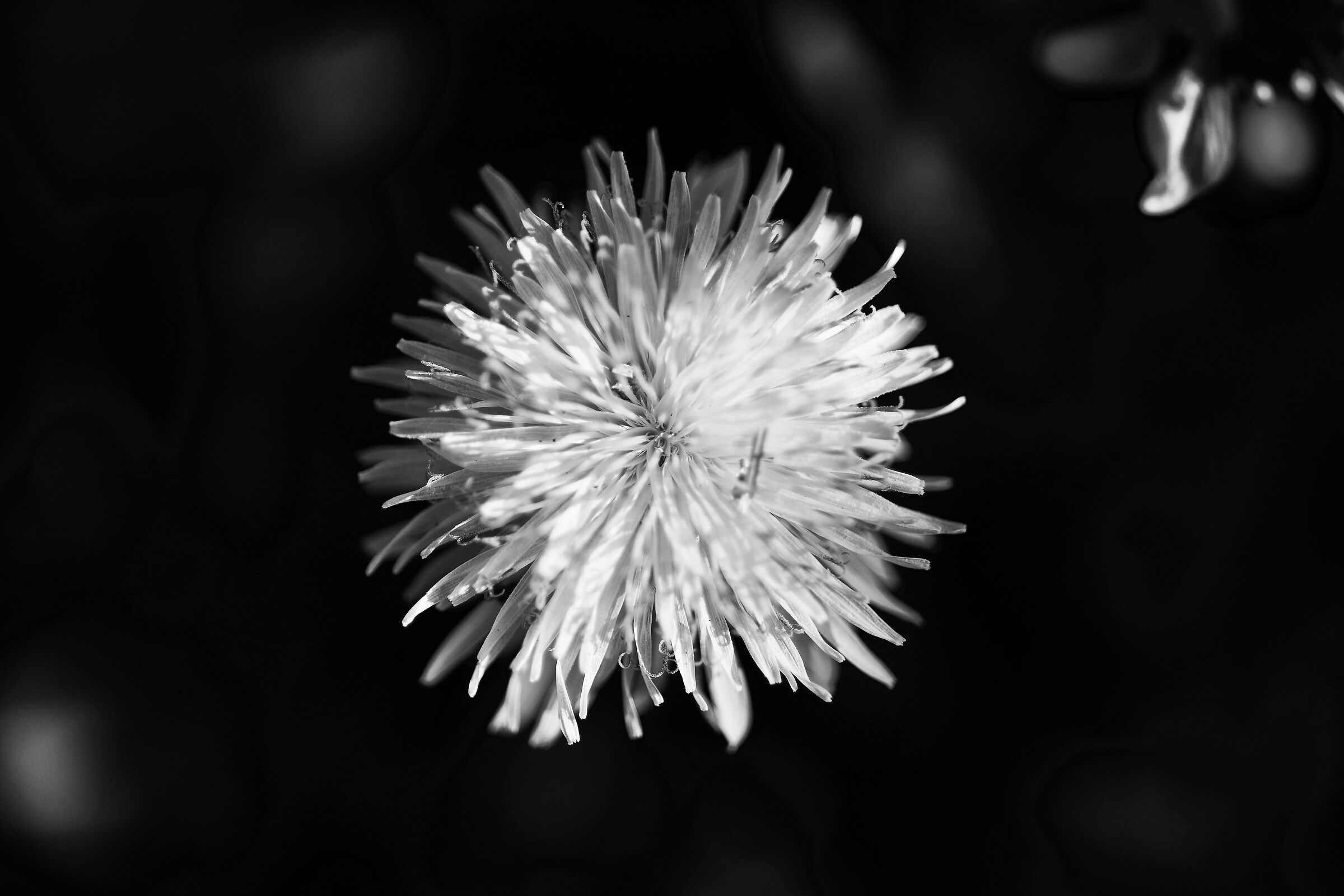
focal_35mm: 60
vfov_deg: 22.6
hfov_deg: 33.4
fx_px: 2241
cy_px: 448
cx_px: 672
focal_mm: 60
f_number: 3.5
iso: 100
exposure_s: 1/1000
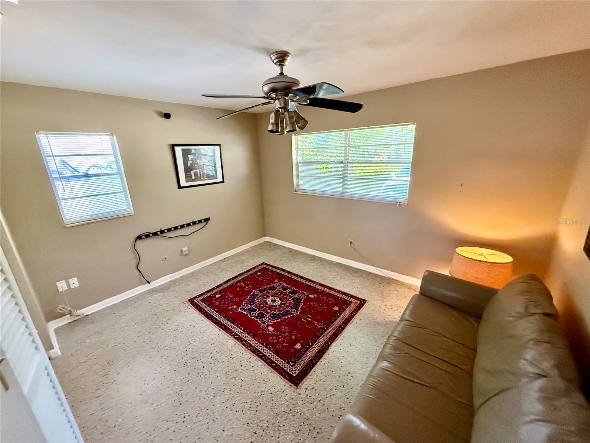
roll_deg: +2.9
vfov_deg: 85.7
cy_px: 222
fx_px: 239
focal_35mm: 14
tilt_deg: -12.0
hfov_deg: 102.1
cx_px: 295
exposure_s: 1/60
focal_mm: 2.22
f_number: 2.2
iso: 800
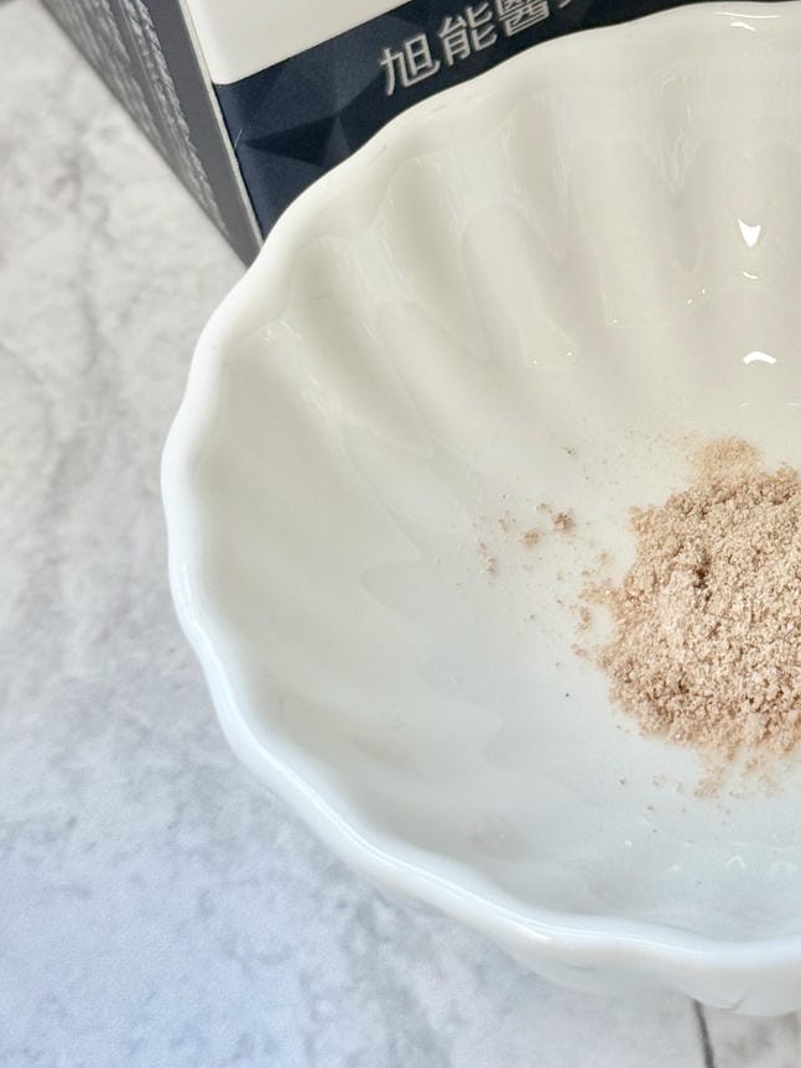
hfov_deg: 16.4
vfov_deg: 21.8
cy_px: 228
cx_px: 734
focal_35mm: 89
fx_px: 2747
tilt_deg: -45.7
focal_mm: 6.76
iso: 80
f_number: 1.78
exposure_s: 1/541
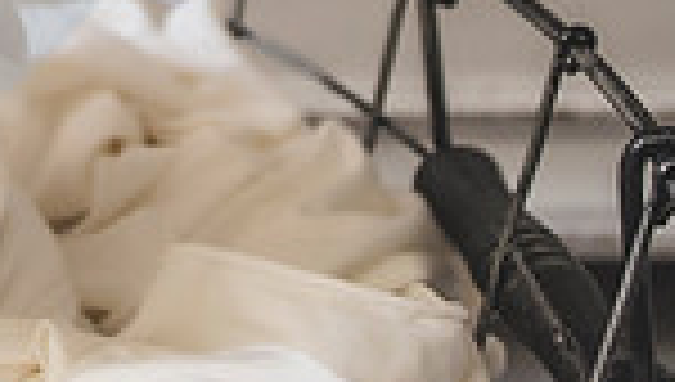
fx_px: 1739
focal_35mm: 97
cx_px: -374
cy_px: -371
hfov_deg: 19.0
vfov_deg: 11.4
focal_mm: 24
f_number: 2.8
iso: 1000
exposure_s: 1/125
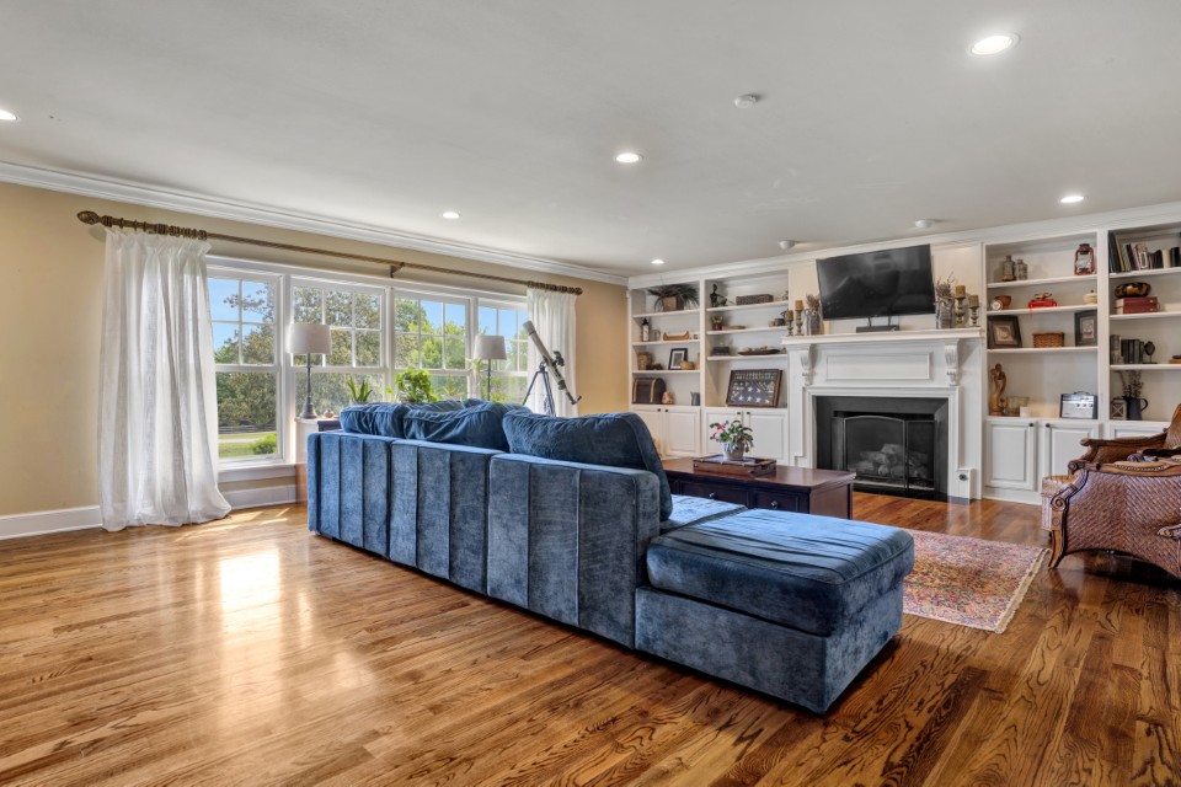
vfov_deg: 73.7
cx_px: 590
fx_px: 525
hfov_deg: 96.7
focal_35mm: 16
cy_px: 394
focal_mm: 16
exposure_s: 1/5
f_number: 6.3
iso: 100
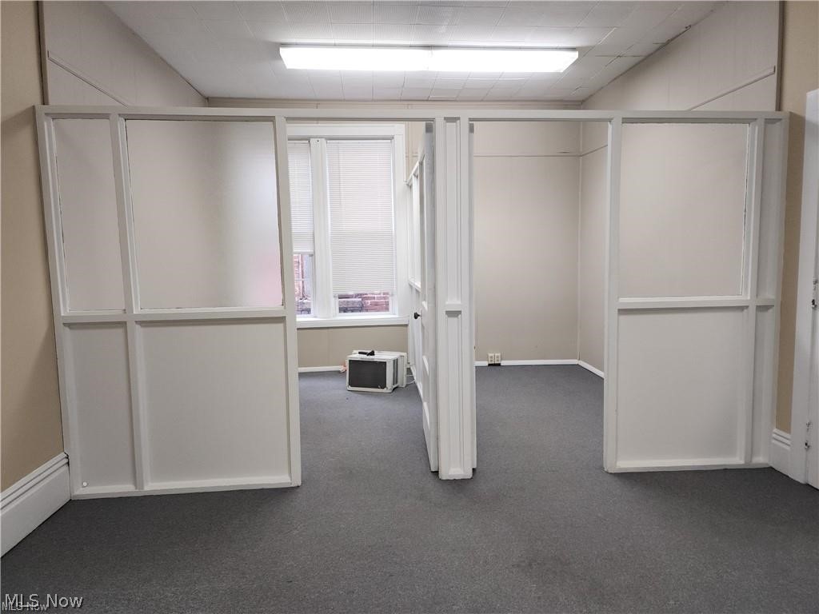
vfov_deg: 58.9
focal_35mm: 23
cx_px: 410
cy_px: 307
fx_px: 544
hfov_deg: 73.9
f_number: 1.8
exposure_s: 1/60
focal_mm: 6.4
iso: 100
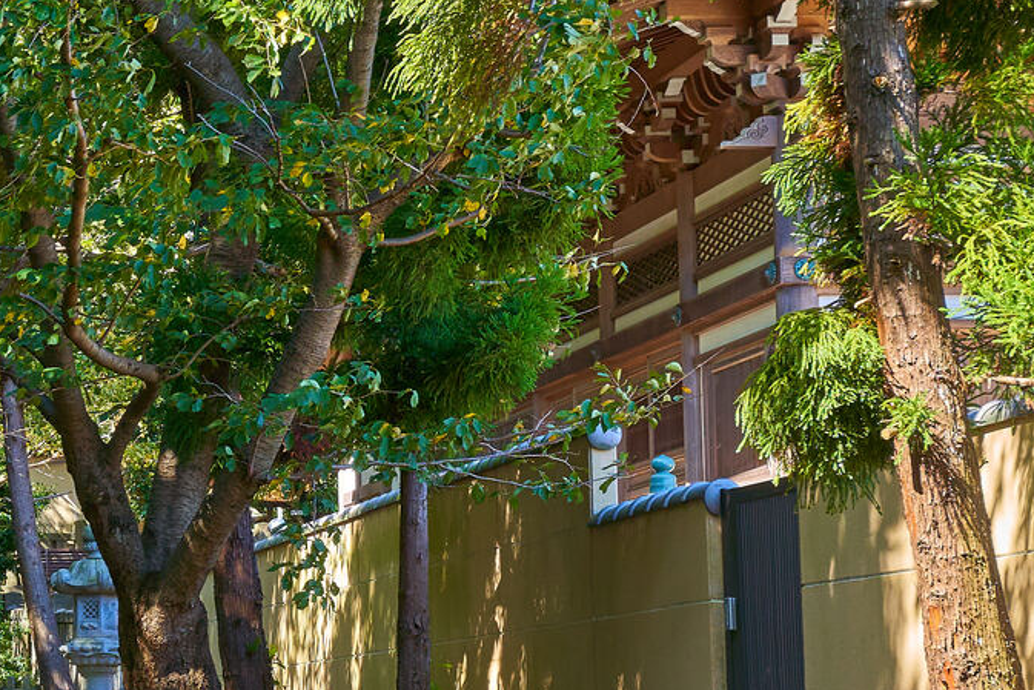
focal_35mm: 104
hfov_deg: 18.3
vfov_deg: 13.1
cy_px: 516
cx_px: -300
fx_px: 2988
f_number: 8
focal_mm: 35
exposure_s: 1/100
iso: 400
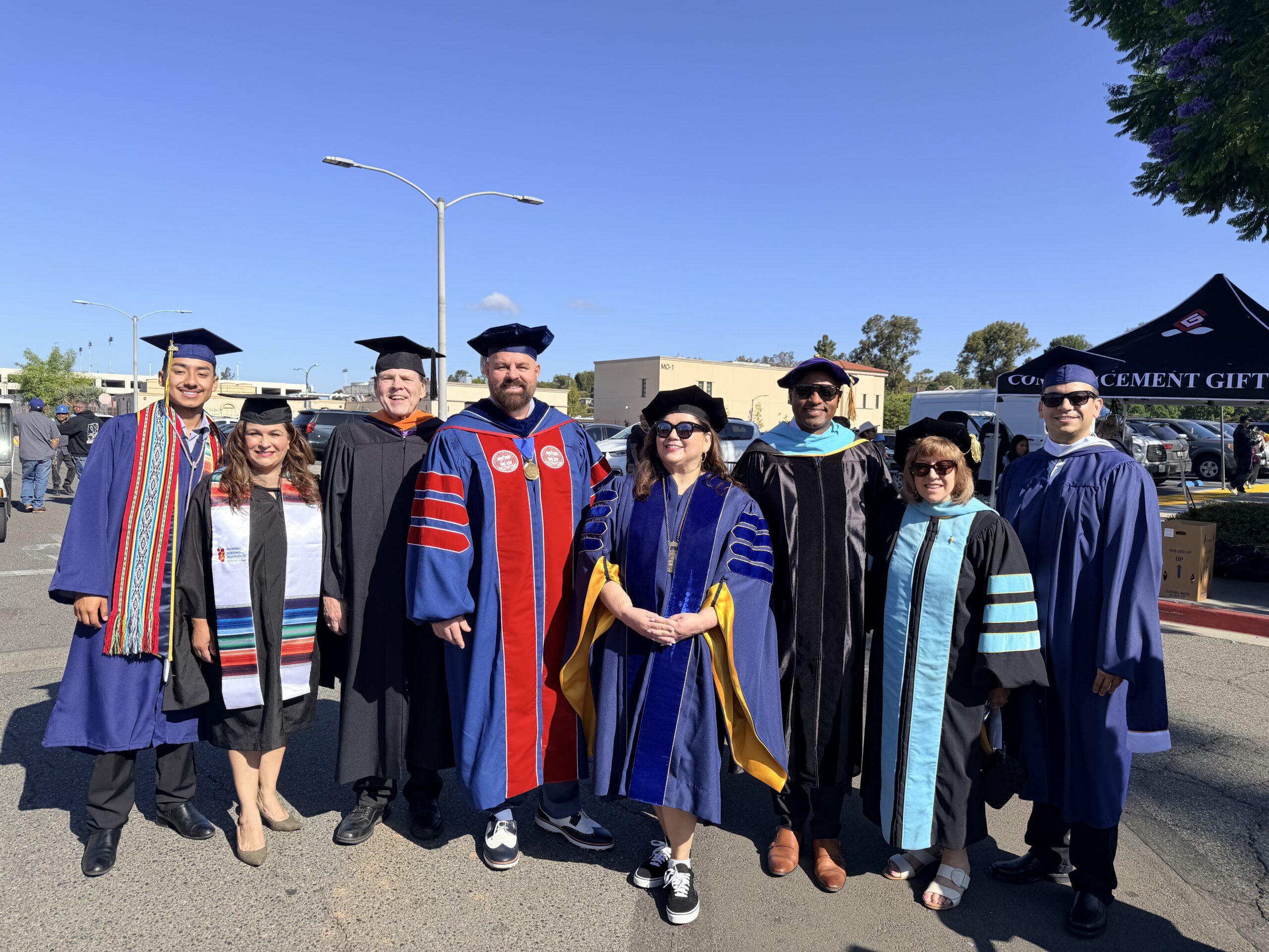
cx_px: 634
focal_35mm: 24
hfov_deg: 71.6
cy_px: 476
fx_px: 880
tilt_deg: -4.2
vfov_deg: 56.8
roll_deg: -0.5
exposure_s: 1/4405
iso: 80
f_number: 1.78
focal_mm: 6.76
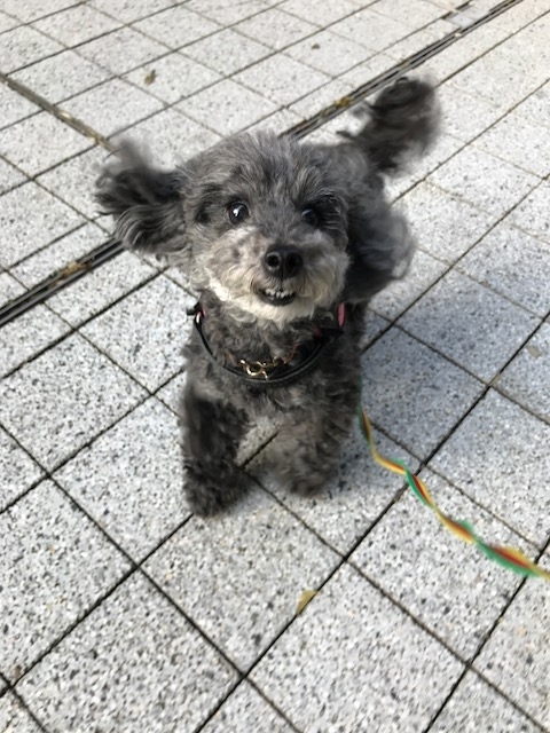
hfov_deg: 49.7
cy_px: 366
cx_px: 275
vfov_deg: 63.4
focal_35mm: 28
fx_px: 593
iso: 20
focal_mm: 3.99
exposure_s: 1/110
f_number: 1.8
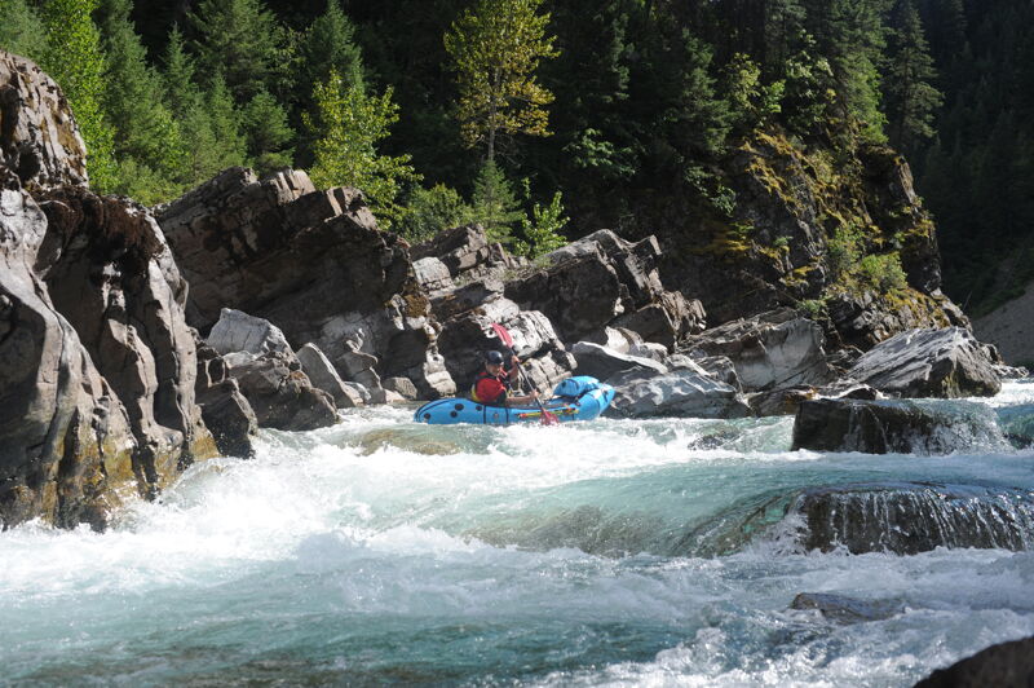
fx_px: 1435
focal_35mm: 50
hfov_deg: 39.6
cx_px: 517
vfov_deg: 26.9
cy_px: 344
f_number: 6.3
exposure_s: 1/640
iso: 250
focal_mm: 50
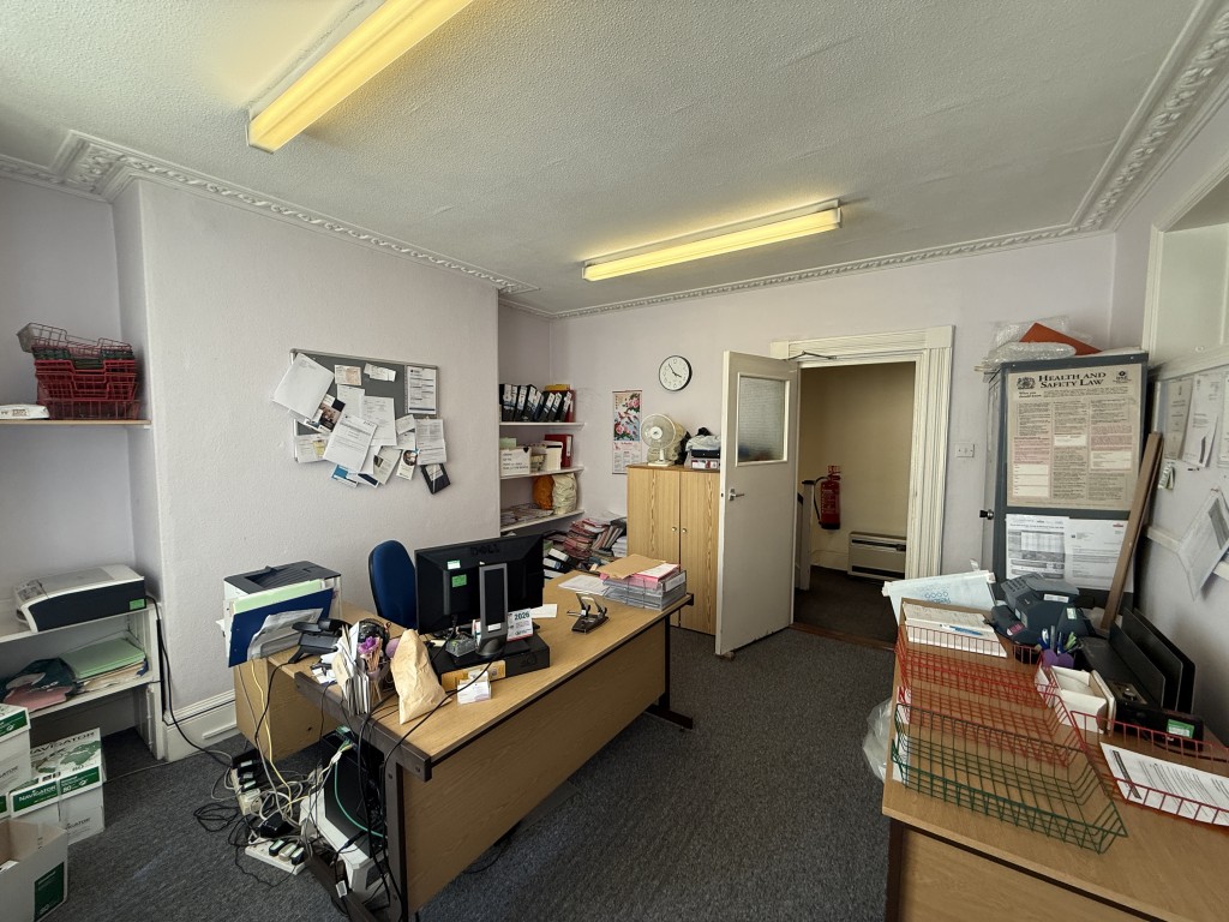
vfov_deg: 85.7
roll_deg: -0.5
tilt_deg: -3.5
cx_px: 614
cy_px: 461
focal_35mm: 14
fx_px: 497
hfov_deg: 102.1
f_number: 2.2
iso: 125
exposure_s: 1/100
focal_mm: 2.22
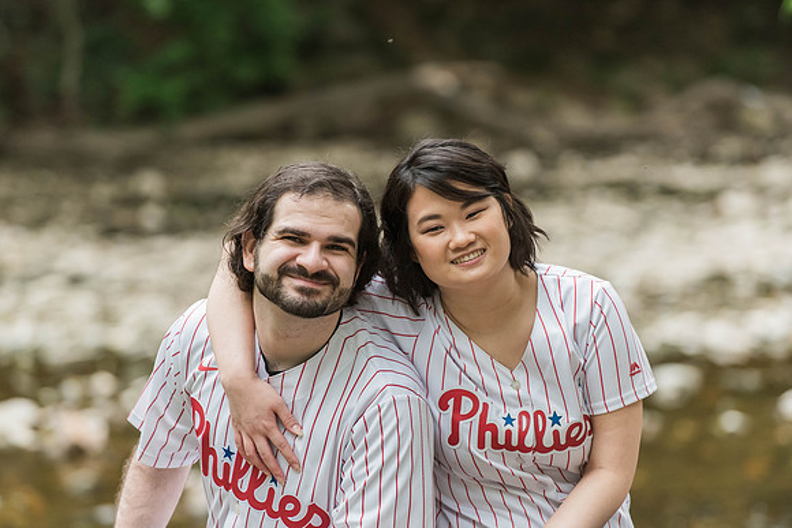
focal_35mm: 194
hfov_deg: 10.6
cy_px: 259
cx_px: 397
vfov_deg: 7.1
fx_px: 4276
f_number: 4
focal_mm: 190
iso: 2000
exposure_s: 1/500
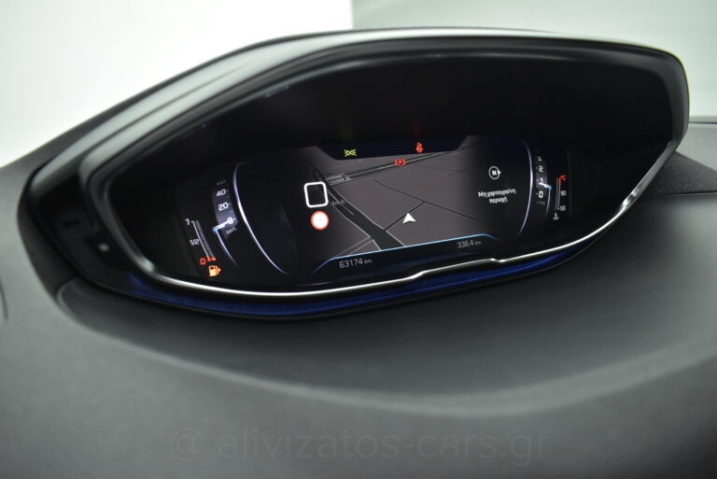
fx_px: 538
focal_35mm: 27
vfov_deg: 48.0
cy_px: 240
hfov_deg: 67.4
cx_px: 358
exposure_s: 1/80
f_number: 3.5
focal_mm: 18
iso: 1600
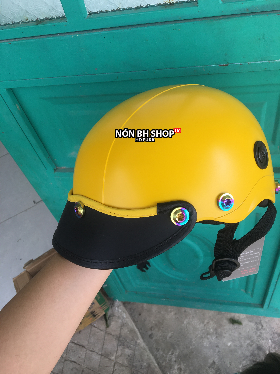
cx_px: 140
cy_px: 187
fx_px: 313
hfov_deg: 48.2
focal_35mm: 29
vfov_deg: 61.7
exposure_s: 1/641
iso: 25
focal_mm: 4.15
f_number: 2.2
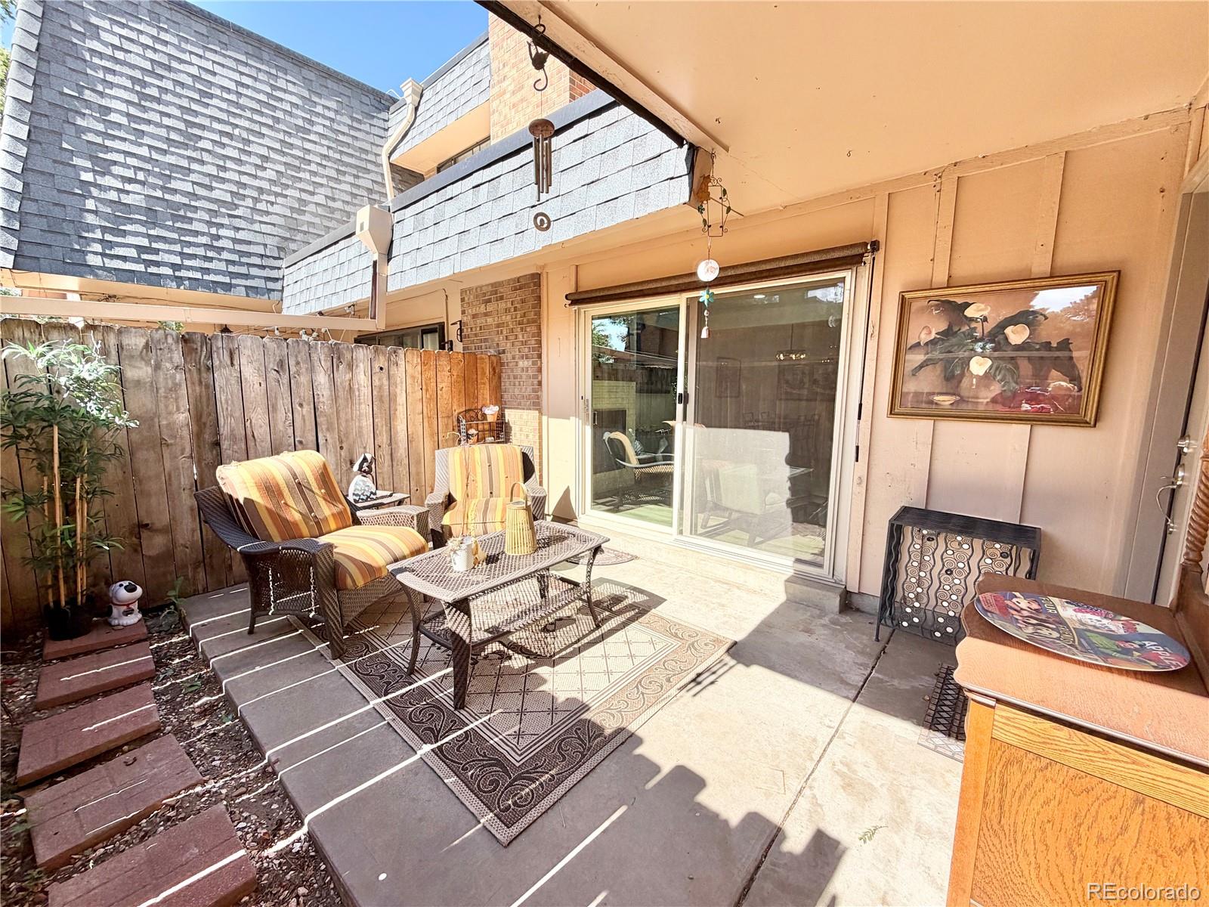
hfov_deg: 102.1
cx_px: 604
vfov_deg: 85.7
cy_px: 454
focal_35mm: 14
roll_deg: -0.6
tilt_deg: -7.3
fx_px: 489
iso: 40
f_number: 2.2
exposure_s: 1/522
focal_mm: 2.22
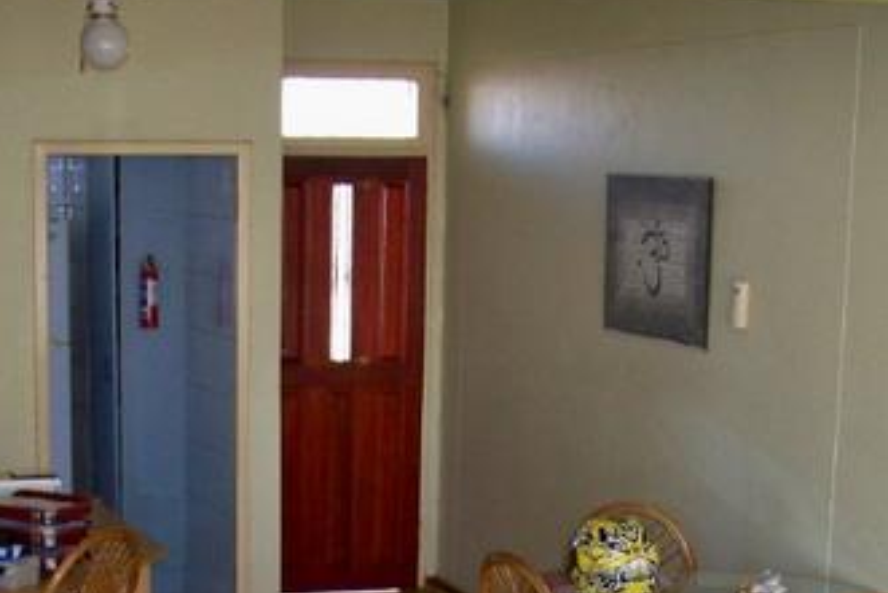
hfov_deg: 24.3
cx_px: 298
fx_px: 2048
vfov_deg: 15.8
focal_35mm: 83
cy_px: 724
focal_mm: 5.85
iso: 200
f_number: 2.8
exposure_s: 1/30
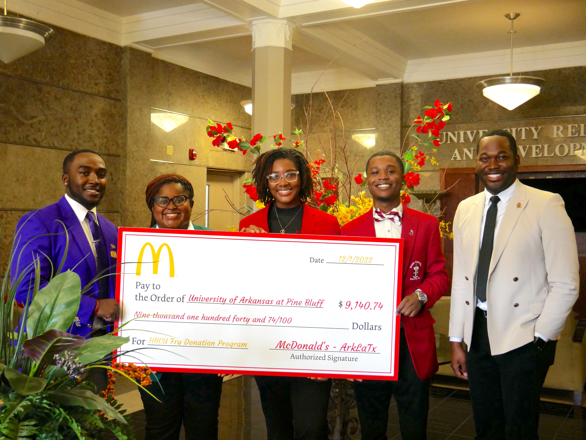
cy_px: 220
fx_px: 677
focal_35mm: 40
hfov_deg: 46.8
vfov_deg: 36.0
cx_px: 293
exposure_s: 1/60
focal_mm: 20
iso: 2000
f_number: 4.1
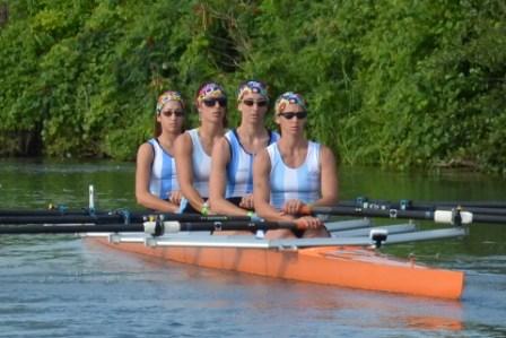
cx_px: 253
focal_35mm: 82
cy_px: 169
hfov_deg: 24.6
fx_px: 1160
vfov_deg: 16.6
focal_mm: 55
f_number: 5.6
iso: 400
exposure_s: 1/1250
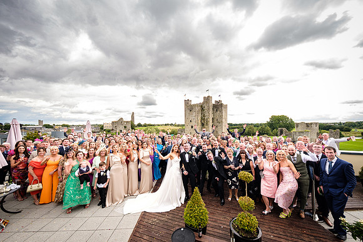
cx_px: 187
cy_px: 125
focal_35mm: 13
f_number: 2.8
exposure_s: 1/320
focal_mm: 8
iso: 200
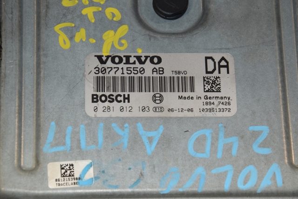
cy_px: 100
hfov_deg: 13.0
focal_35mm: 158
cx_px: 149
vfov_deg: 8.7
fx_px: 1303
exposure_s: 1/200
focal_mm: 105
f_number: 9
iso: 800
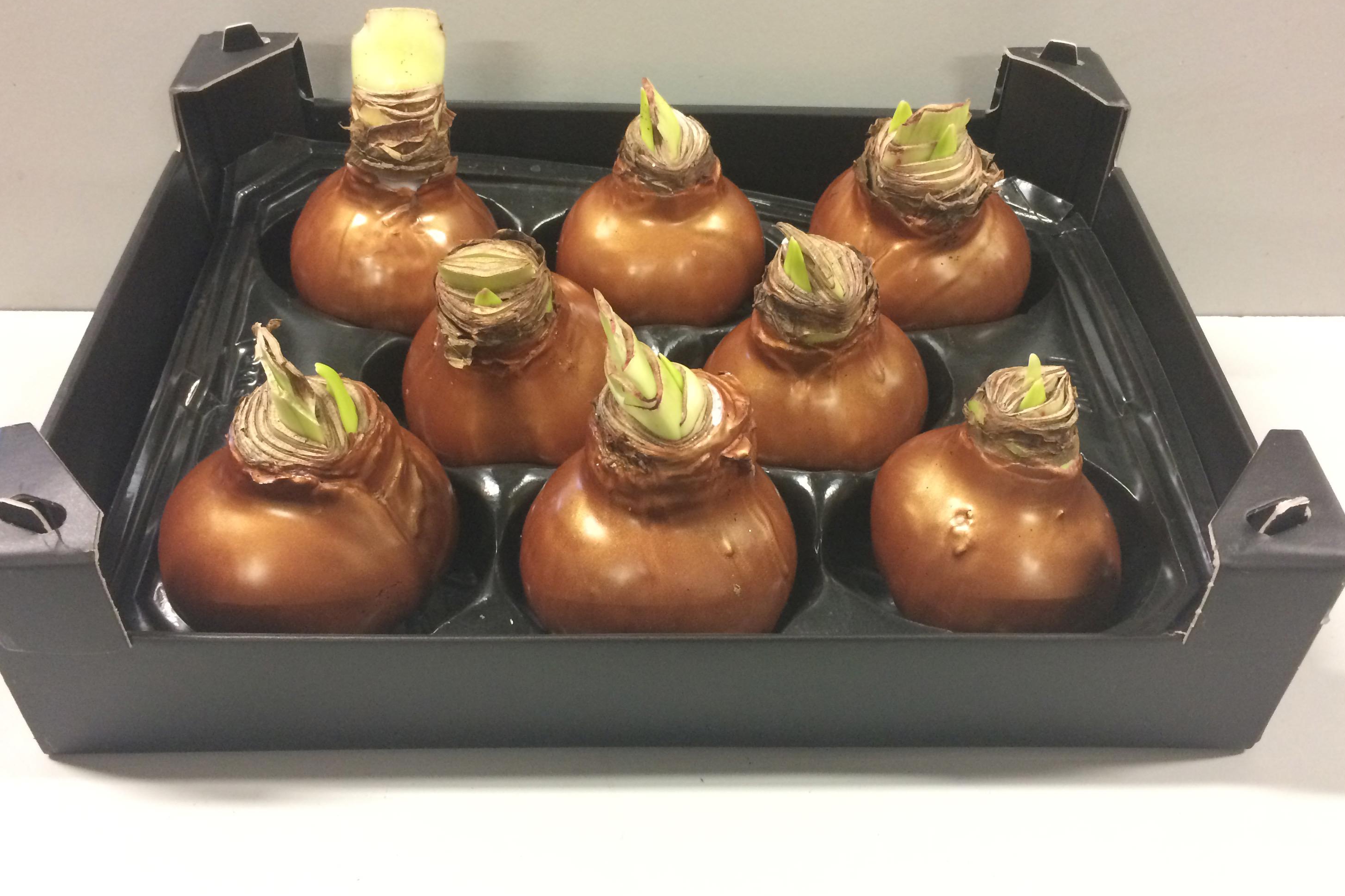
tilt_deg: -32.4
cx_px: 675
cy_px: 400
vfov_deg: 38.8
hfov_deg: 55.8
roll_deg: -1.5
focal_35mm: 34
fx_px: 1270
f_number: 2.2
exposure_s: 1/20
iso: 320
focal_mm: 4.15
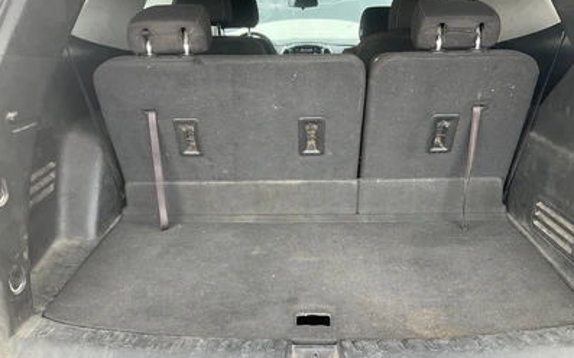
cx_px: 286
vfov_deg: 40.5
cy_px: 209
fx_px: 485
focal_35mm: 31
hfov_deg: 61.2
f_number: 1.8
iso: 32
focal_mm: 3
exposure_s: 1/159
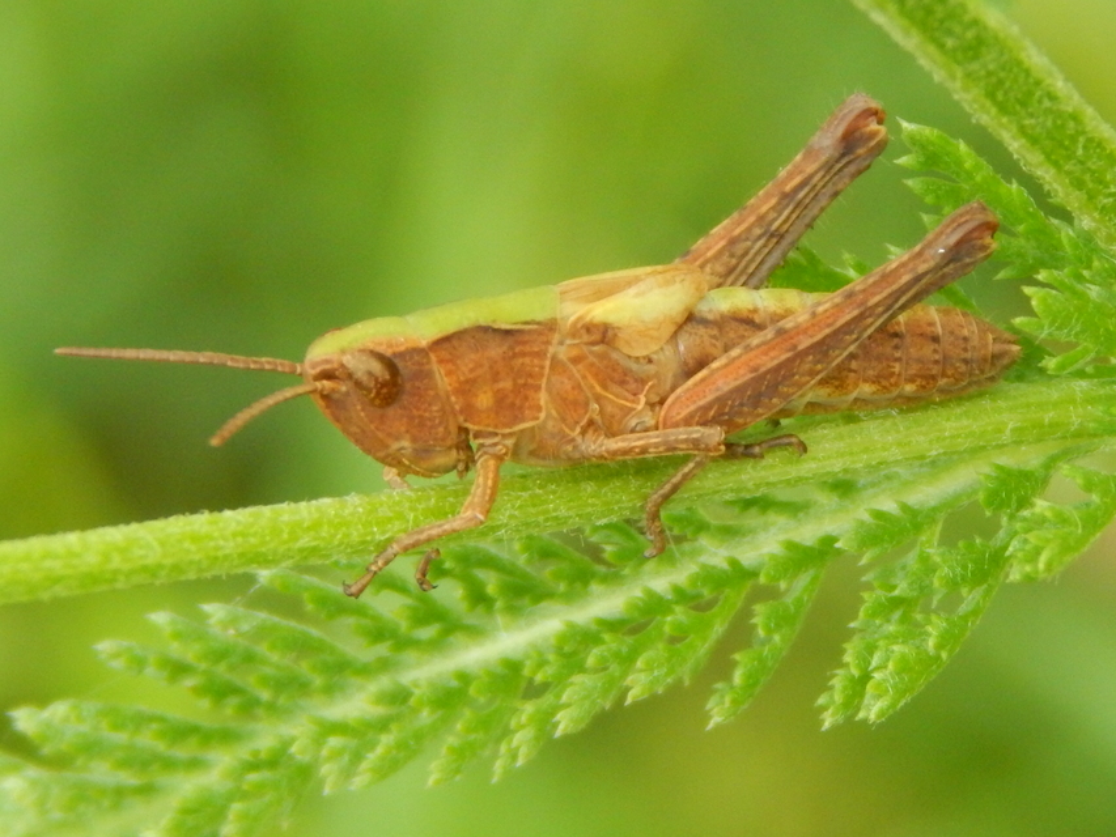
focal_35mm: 250
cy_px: 418
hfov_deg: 7.9
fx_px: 8061
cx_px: 558
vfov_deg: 5.9
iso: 360
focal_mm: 44.9
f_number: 5.6
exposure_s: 1/250
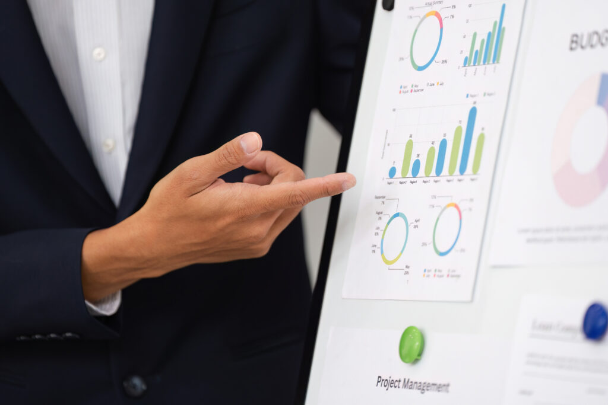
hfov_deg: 10.3
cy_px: 202
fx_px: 3378
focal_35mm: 200
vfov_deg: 6.9
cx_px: 304
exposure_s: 1/500
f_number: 2.8
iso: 640
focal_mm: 200
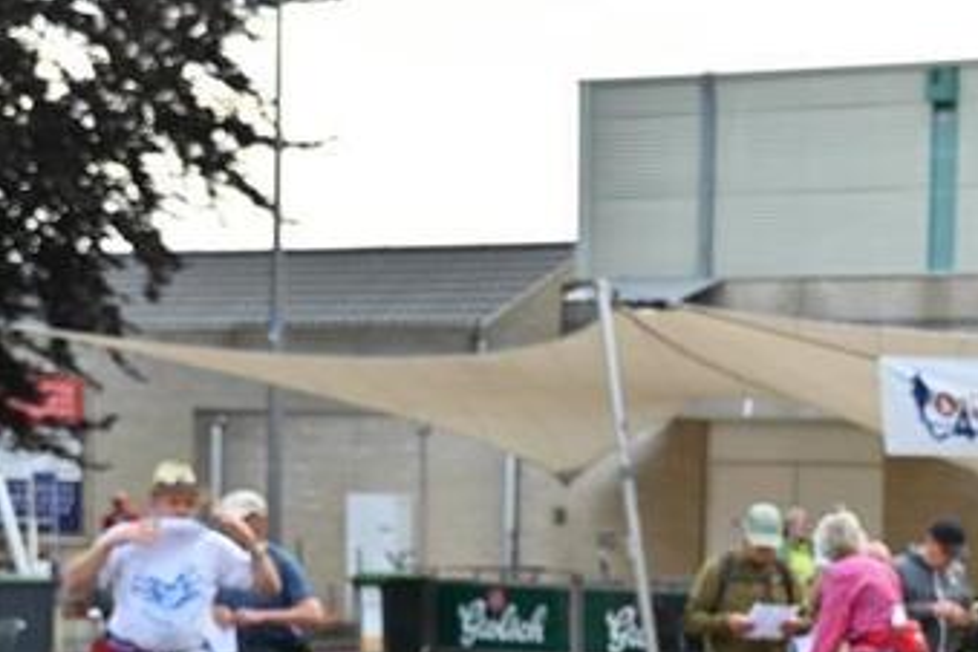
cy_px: 878
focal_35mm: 117
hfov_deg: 16.5
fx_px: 3178
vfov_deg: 11.4
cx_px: 1284
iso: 200
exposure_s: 1/250
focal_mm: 40
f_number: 4
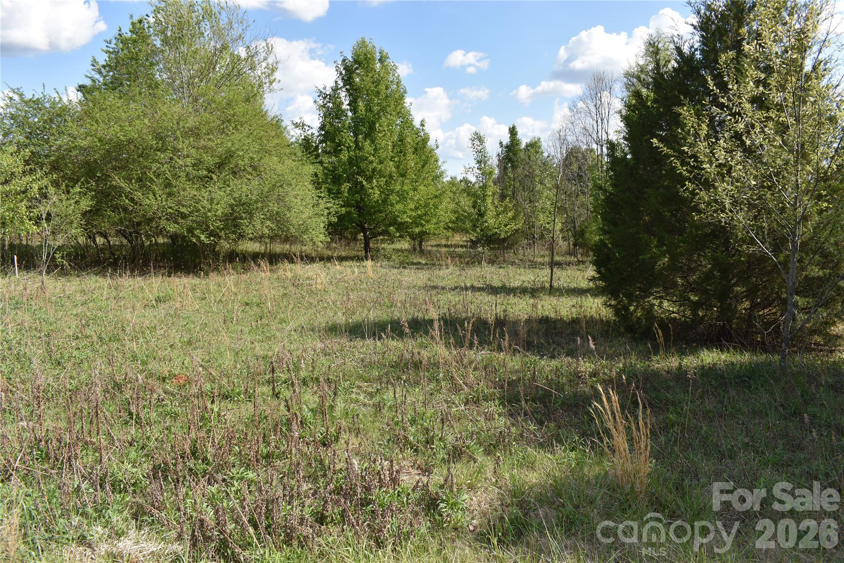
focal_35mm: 27
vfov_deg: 47.9
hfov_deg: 67.4
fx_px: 633
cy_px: 282
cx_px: 422
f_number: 9
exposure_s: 1/200
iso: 100
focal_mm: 18
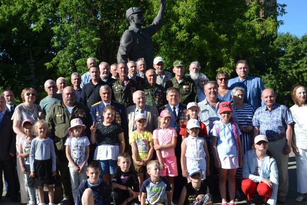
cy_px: 119
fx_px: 333
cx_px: 129
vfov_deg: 34.2
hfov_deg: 49.4
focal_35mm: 39
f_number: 7.1
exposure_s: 1/200
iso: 100
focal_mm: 18
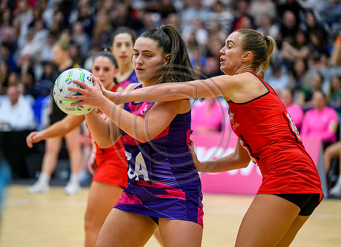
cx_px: 154
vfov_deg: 8.2
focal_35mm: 176
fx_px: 1712
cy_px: 125
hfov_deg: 11.4
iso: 5000
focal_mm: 160
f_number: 2.8
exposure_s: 1/1250
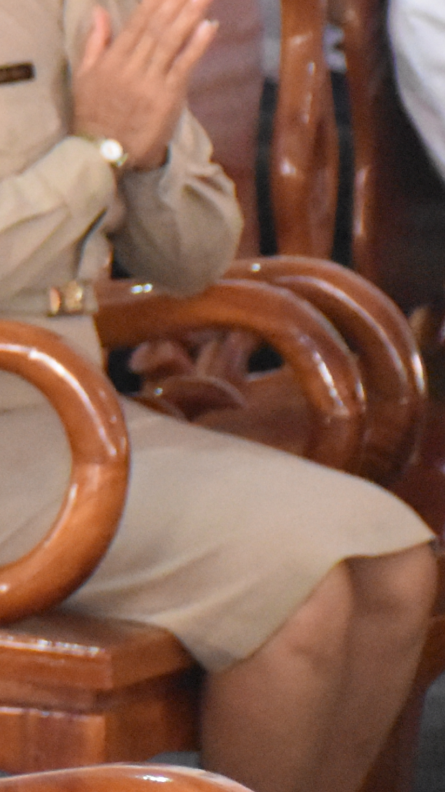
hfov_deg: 3.1
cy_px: 303
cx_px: -1073
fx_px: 8098
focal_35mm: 386
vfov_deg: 5.6
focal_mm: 60
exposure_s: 1/125
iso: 6400
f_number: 5
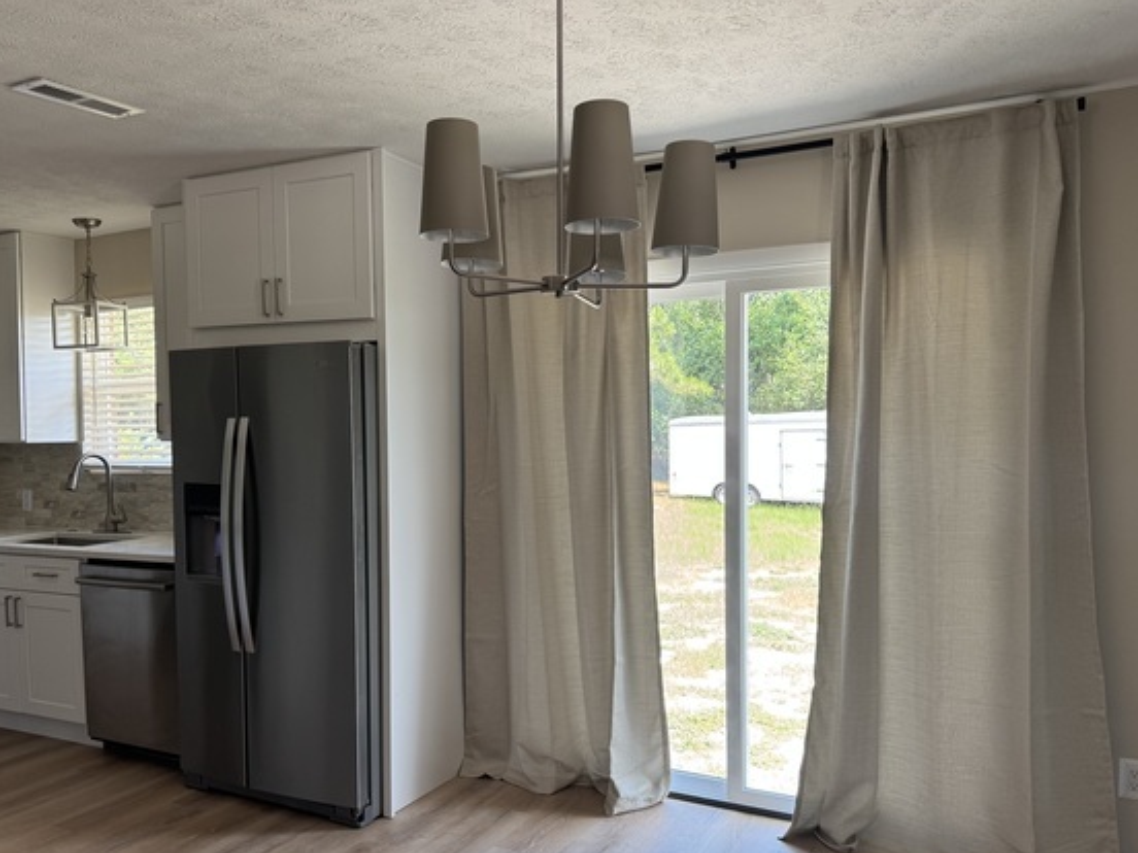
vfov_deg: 48.2
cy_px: 464
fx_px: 953
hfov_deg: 61.6
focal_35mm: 29
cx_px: 539
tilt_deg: -2.5
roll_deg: +0.9
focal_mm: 6.76
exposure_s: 1/121
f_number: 1.78
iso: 100
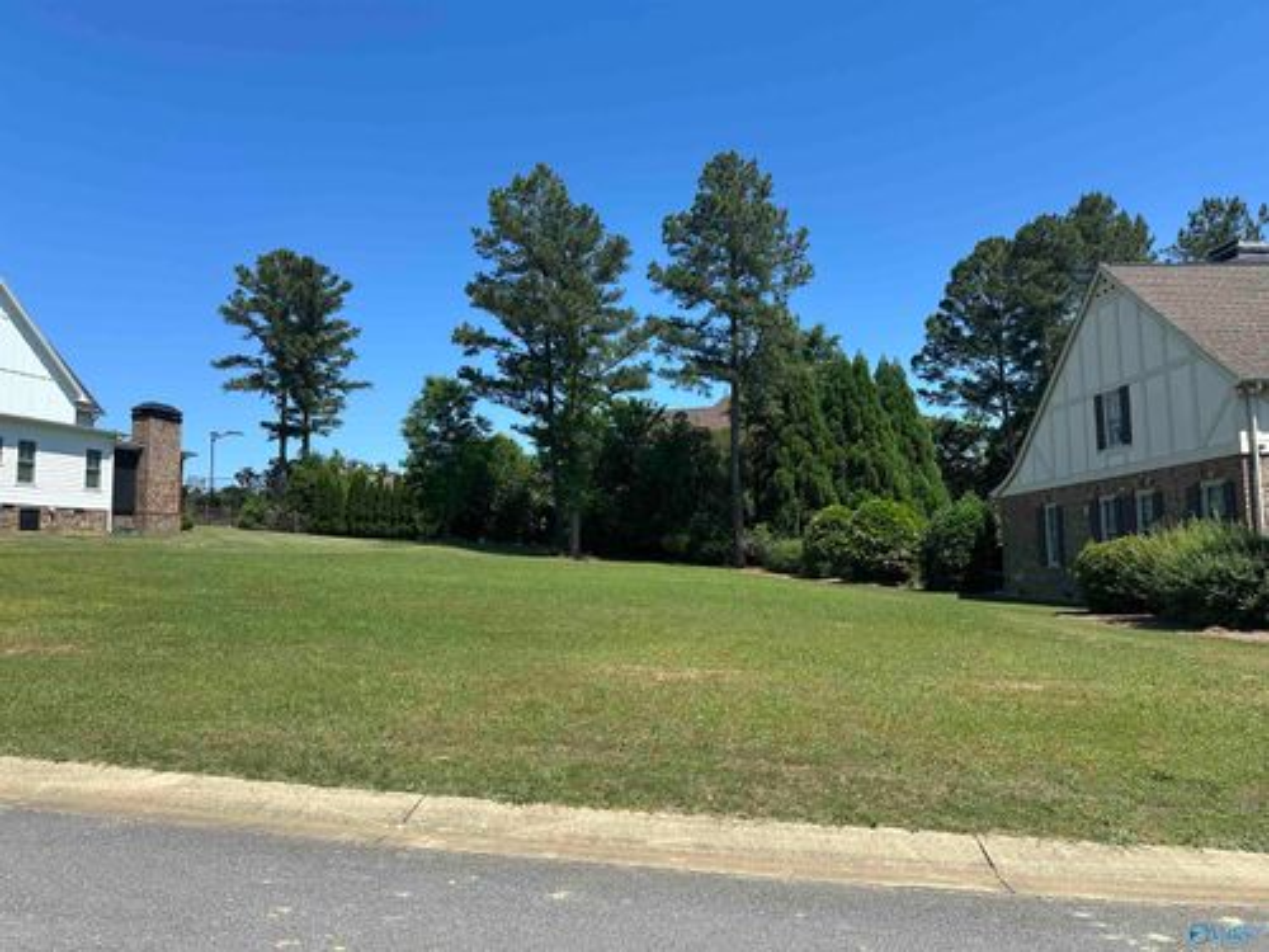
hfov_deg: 71.6
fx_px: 880
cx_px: 634
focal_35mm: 24
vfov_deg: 56.8
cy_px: 476
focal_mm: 6.86
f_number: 1.78
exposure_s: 1/3356
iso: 80
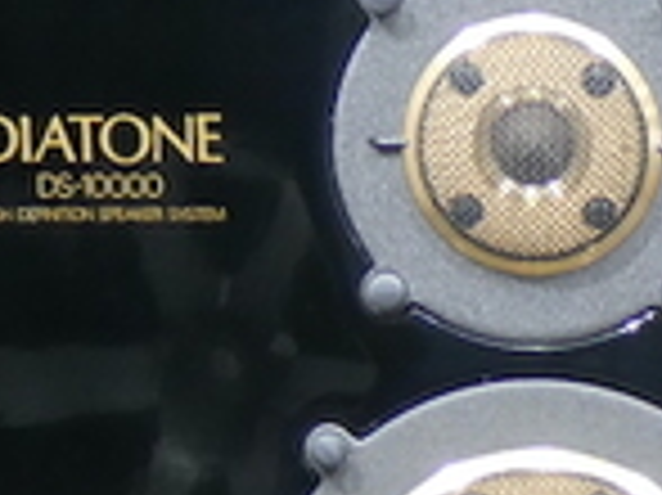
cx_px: 1171
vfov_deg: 3.0
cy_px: 1269
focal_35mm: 483
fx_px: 9229
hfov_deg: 4.1
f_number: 4.6
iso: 200
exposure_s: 1/1.3
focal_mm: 13.2
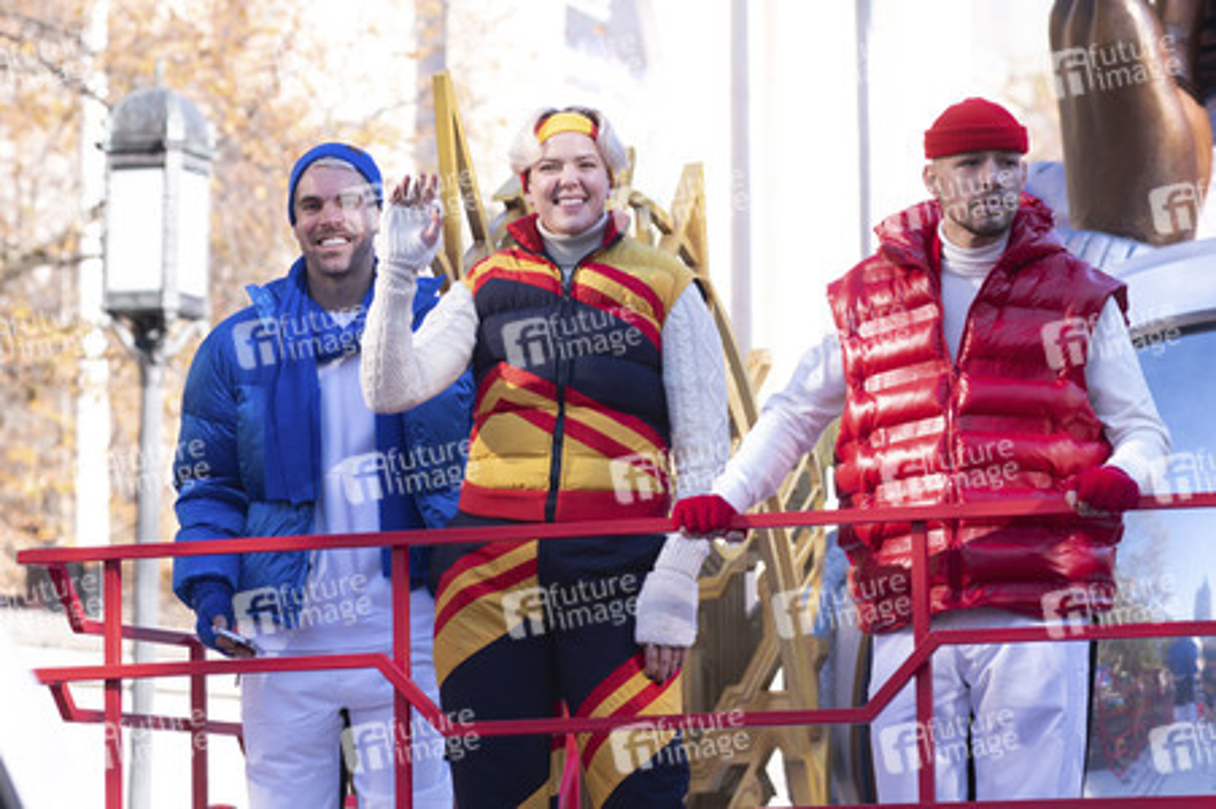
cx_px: 608
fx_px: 3780
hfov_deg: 18.3
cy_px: 404
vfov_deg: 12.2
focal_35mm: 112
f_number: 5
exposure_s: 1/1000
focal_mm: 112
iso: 800
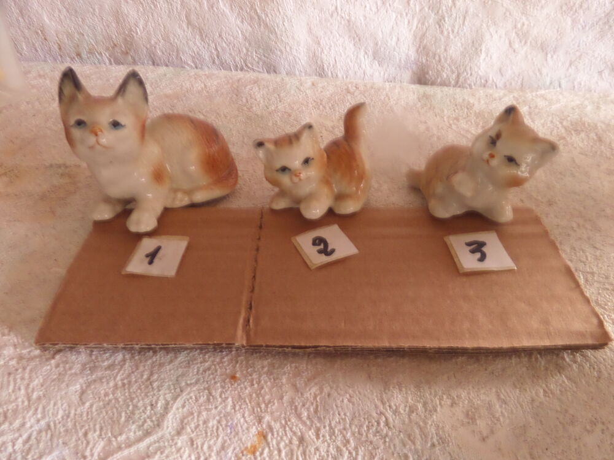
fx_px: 426
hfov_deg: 71.6
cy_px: 230
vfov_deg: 56.8
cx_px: 307
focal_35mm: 24
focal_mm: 4
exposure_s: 1/10
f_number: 3.2
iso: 400
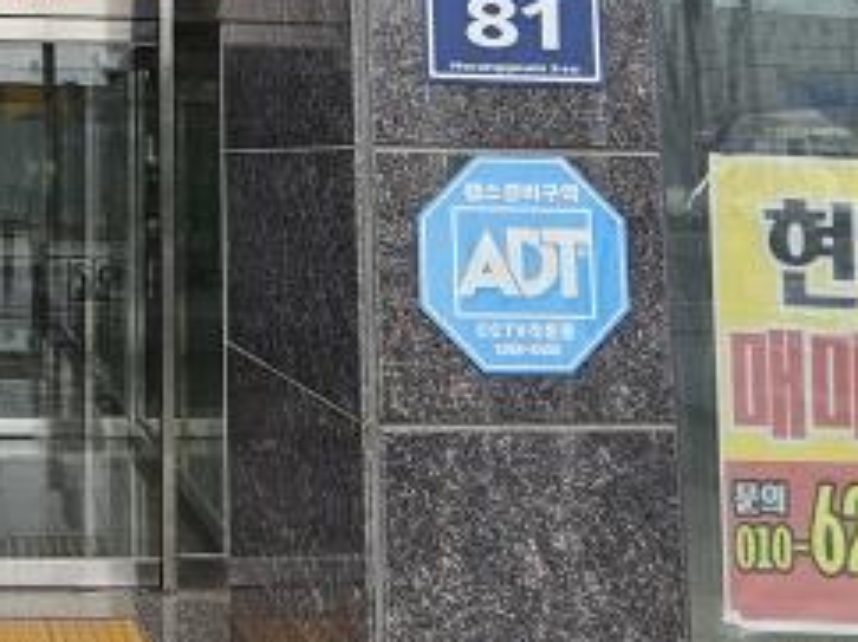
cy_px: 0
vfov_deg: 31.1
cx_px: -18
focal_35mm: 43
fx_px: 1065
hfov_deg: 38.5
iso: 50
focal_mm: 2.2
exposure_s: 1/156
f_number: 2.2
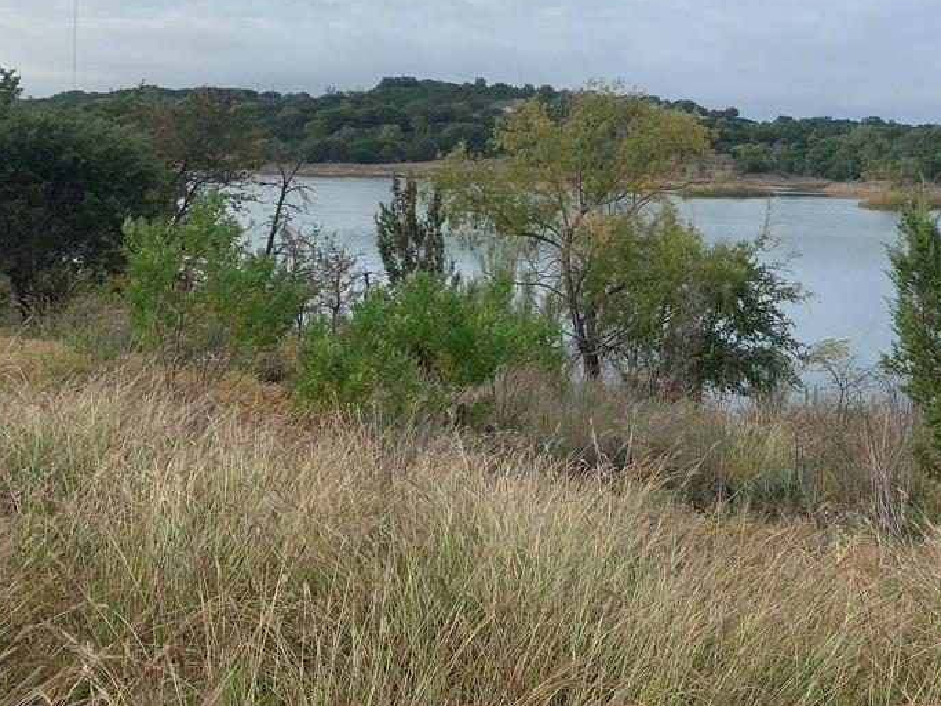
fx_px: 1060
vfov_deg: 36.0
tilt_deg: -1.5
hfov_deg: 46.6
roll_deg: -2.1
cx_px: 671
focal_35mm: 39
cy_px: 182
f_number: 1.8
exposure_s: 1/2033
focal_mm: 4.25
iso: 25
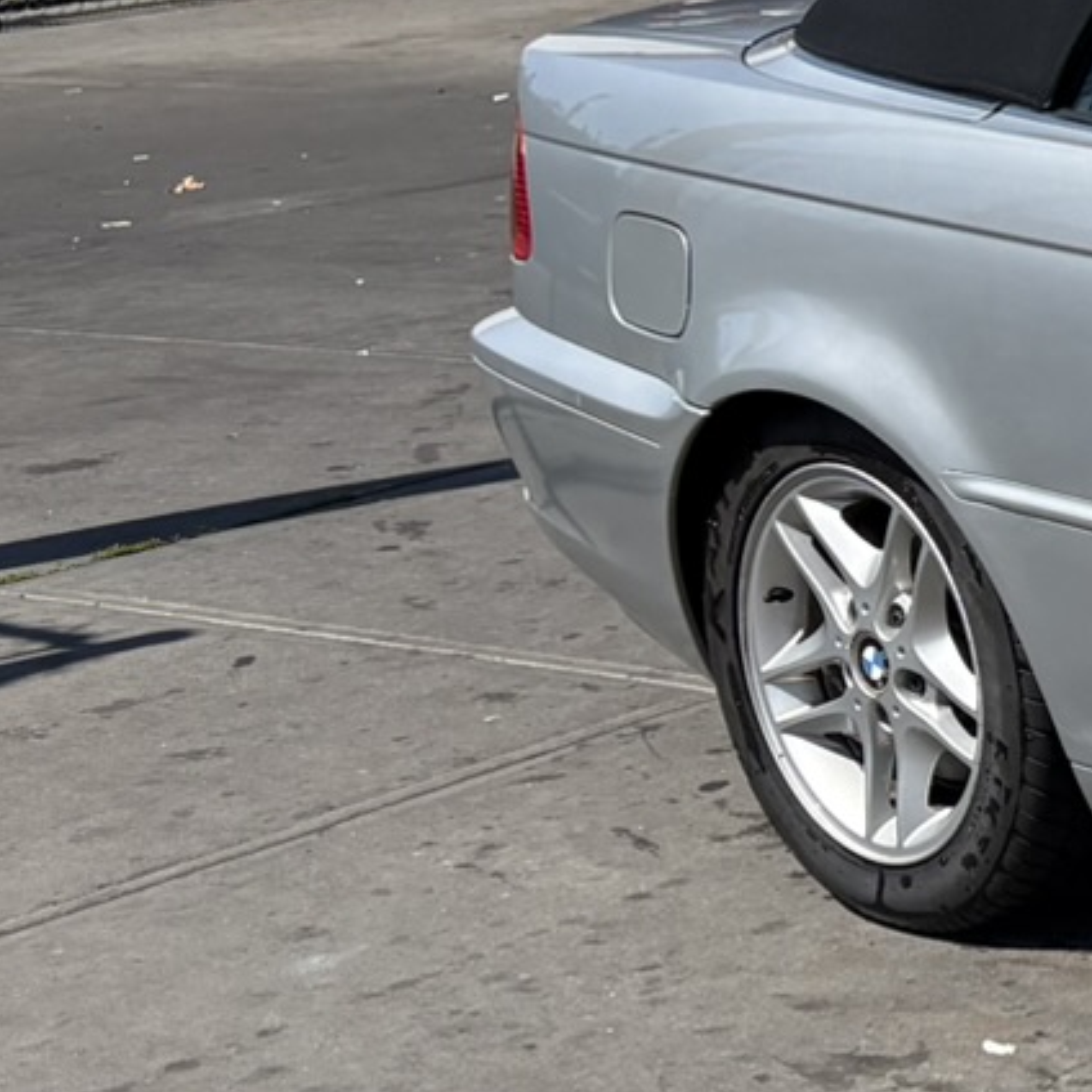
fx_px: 3962
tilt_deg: -14.5
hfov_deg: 12.5
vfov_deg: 15.7
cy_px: 603
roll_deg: +2.6
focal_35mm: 111
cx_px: 2575
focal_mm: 5.96
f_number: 1.6
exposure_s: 1/6329
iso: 64
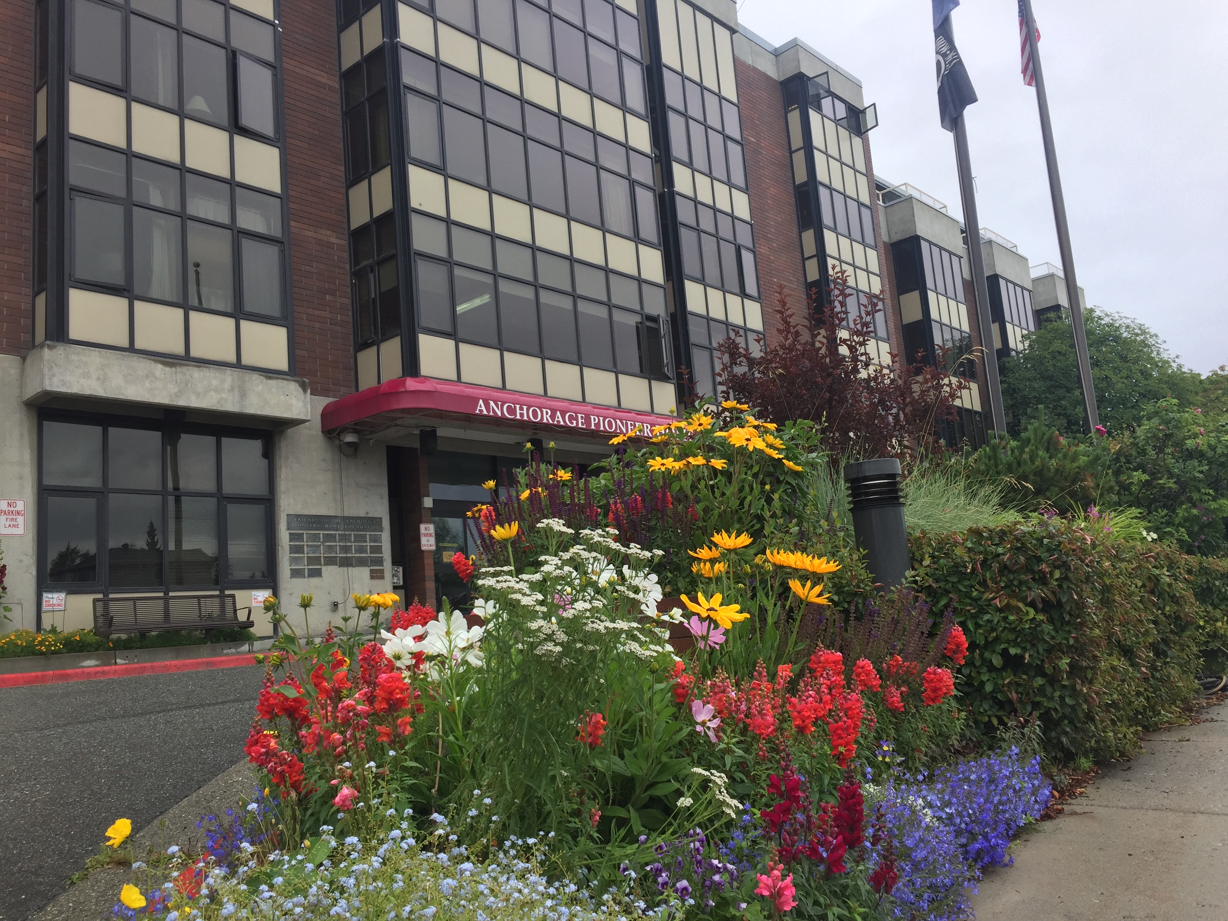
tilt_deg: +9.5
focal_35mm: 29
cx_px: 614
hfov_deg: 61.7
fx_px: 1029
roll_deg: +4.3
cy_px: 460
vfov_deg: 48.2
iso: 32
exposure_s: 1/638
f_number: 2.2
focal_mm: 4.15
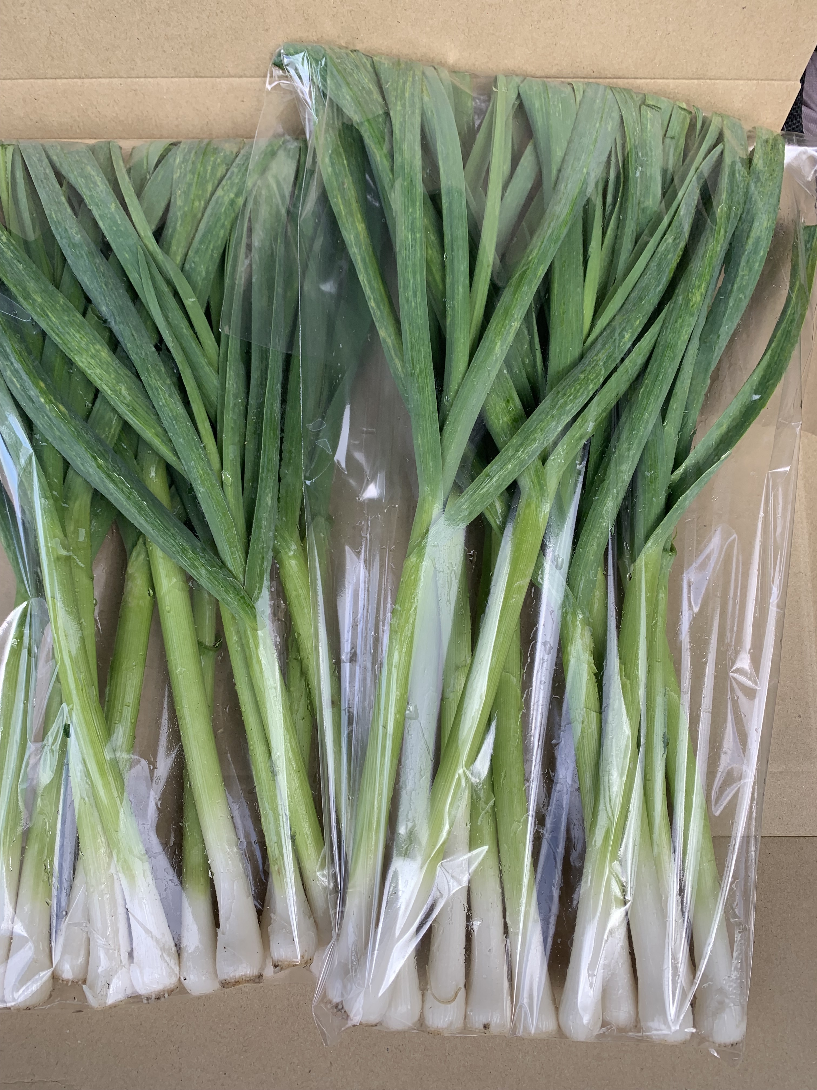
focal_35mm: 26
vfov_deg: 67.3
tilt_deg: -73.1
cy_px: 545
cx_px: 408
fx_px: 818
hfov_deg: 53.1
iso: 25
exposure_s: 1/217
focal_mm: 4.25
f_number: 1.8
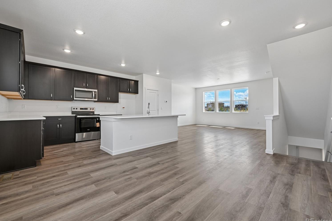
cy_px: 108
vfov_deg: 77.3
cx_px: 164
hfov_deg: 100.4
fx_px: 138
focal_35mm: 15
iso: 180
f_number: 10
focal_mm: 14
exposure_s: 1/15
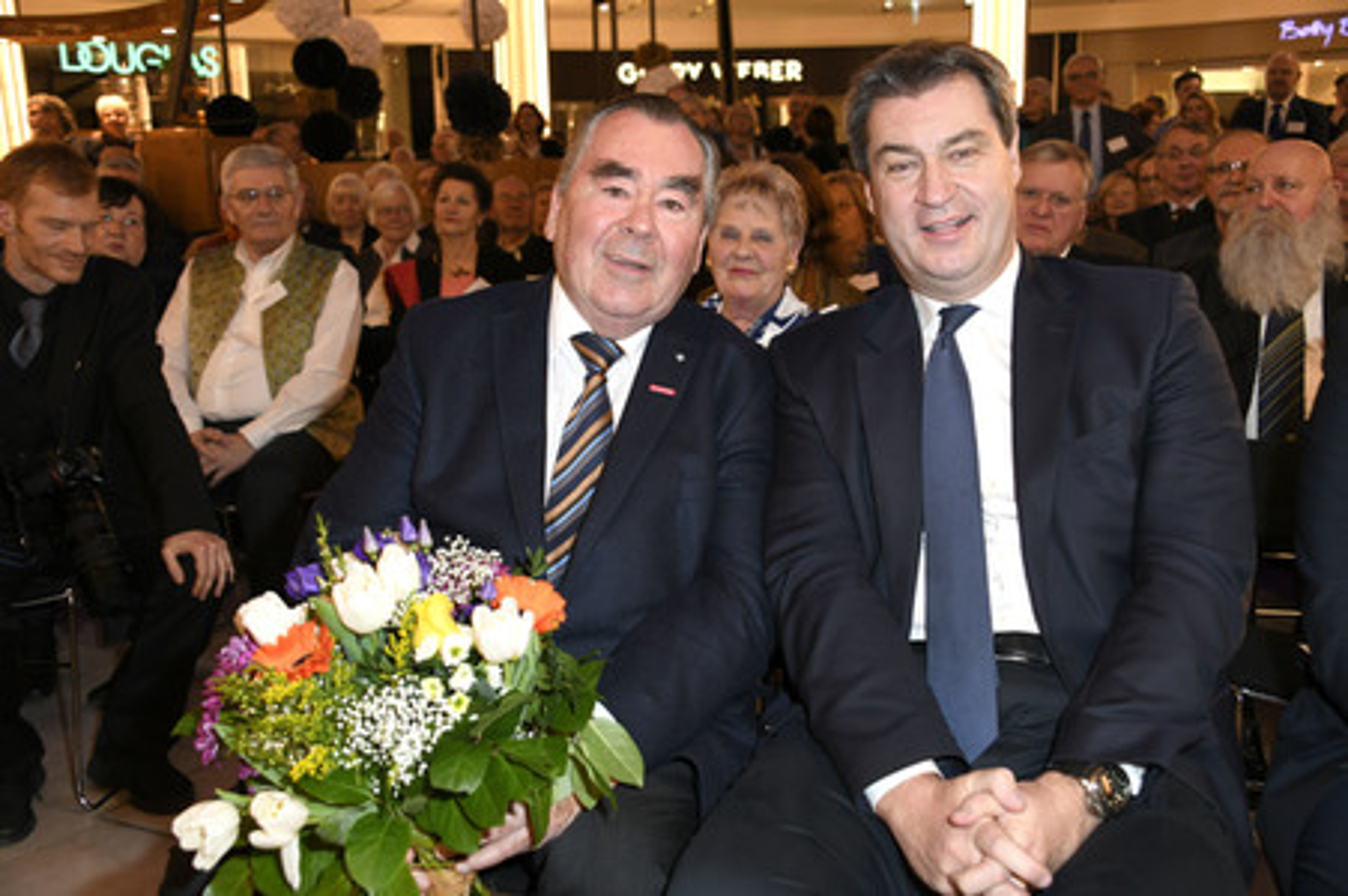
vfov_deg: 33.4
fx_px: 1497
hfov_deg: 48.5
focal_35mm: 40
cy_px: 448
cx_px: 674
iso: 800
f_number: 6.3
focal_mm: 40
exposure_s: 1/100
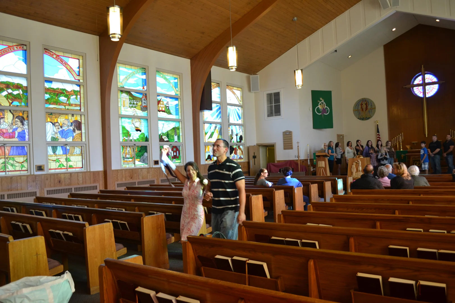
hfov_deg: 61.9
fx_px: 379
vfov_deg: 43.6
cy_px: 152
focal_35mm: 30
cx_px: 228
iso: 400
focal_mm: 20
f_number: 3.8
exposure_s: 1/50
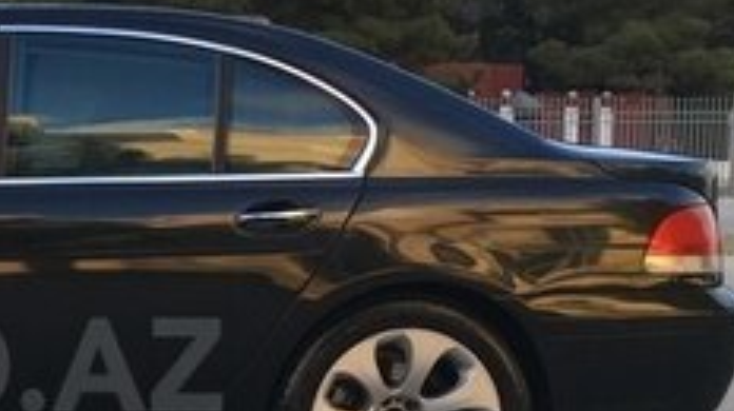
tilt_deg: -5.2
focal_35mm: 90
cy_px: 365
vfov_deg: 13.3
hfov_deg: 22.2
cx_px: -101
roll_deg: -0.1
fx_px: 1750
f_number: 2.2
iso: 25
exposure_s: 1/114
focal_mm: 4.15
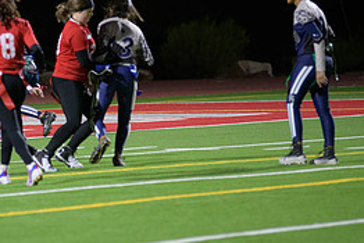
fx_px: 3925
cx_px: 39
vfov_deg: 3.5
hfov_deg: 5.3
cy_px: 80
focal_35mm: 388
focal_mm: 175
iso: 3600
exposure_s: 1/640
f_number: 2.8
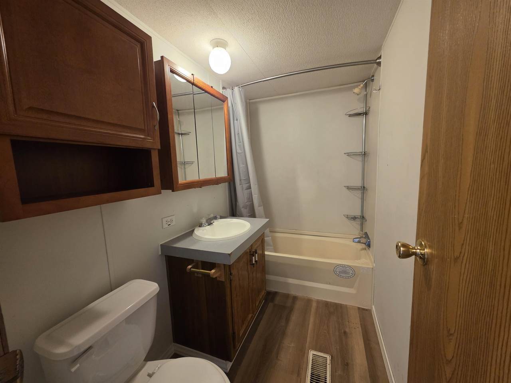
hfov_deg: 106.2
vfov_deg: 89.9
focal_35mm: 13
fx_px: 192
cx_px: 256
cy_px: 192
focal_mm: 2.2
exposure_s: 1/60
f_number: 1.9
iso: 320
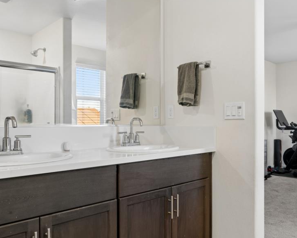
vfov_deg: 45.8
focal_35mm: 32
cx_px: 192
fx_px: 281
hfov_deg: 54.8
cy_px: 122
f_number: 6.3
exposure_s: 1/3.33
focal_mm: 11
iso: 125
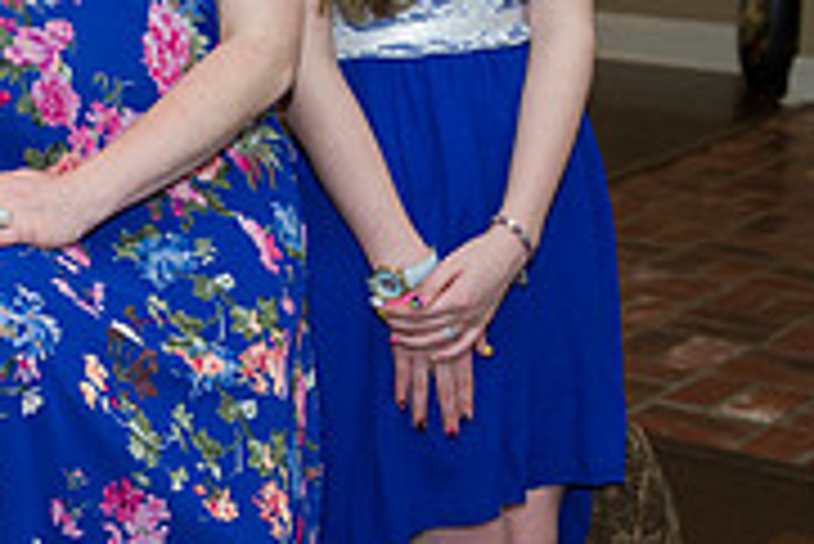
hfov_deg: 17.5
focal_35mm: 112
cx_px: -121
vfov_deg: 12.2
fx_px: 2534
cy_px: 211
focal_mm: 35
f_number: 4
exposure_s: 1/160
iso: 1600
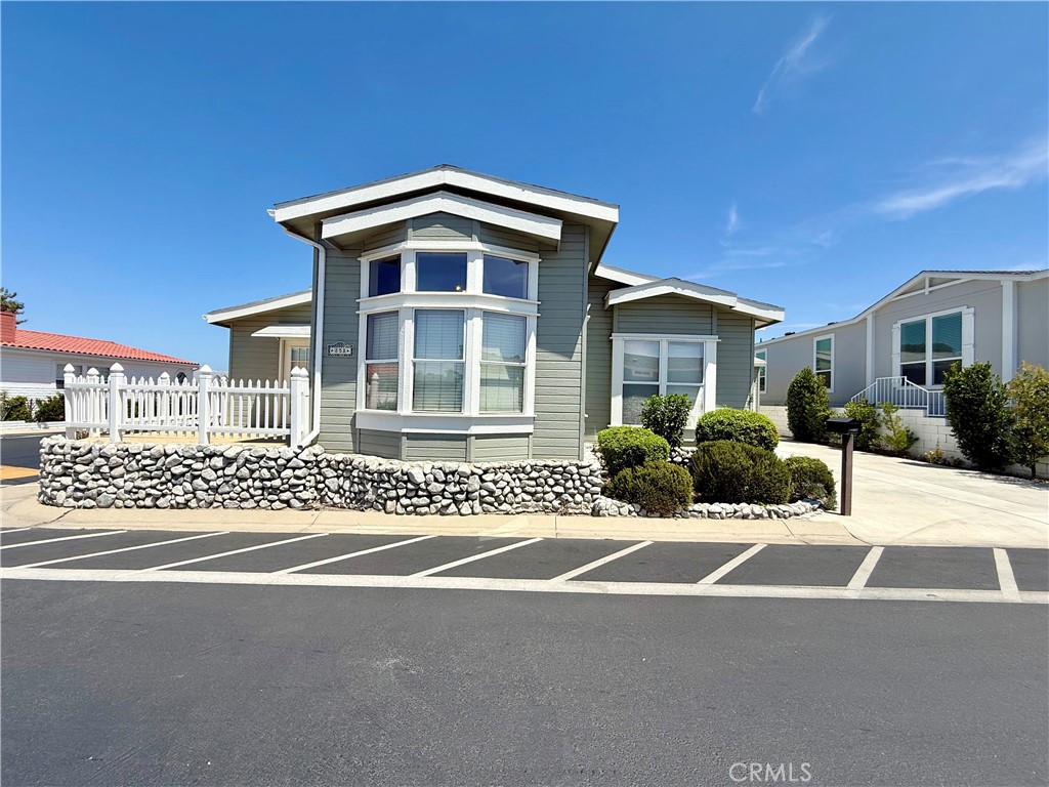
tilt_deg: +0.6
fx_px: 424
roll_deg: -1.3
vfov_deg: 85.7
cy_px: 394
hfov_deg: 102.1
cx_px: 524
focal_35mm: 14
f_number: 2.2
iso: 50
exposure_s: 1/2841
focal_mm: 2.22
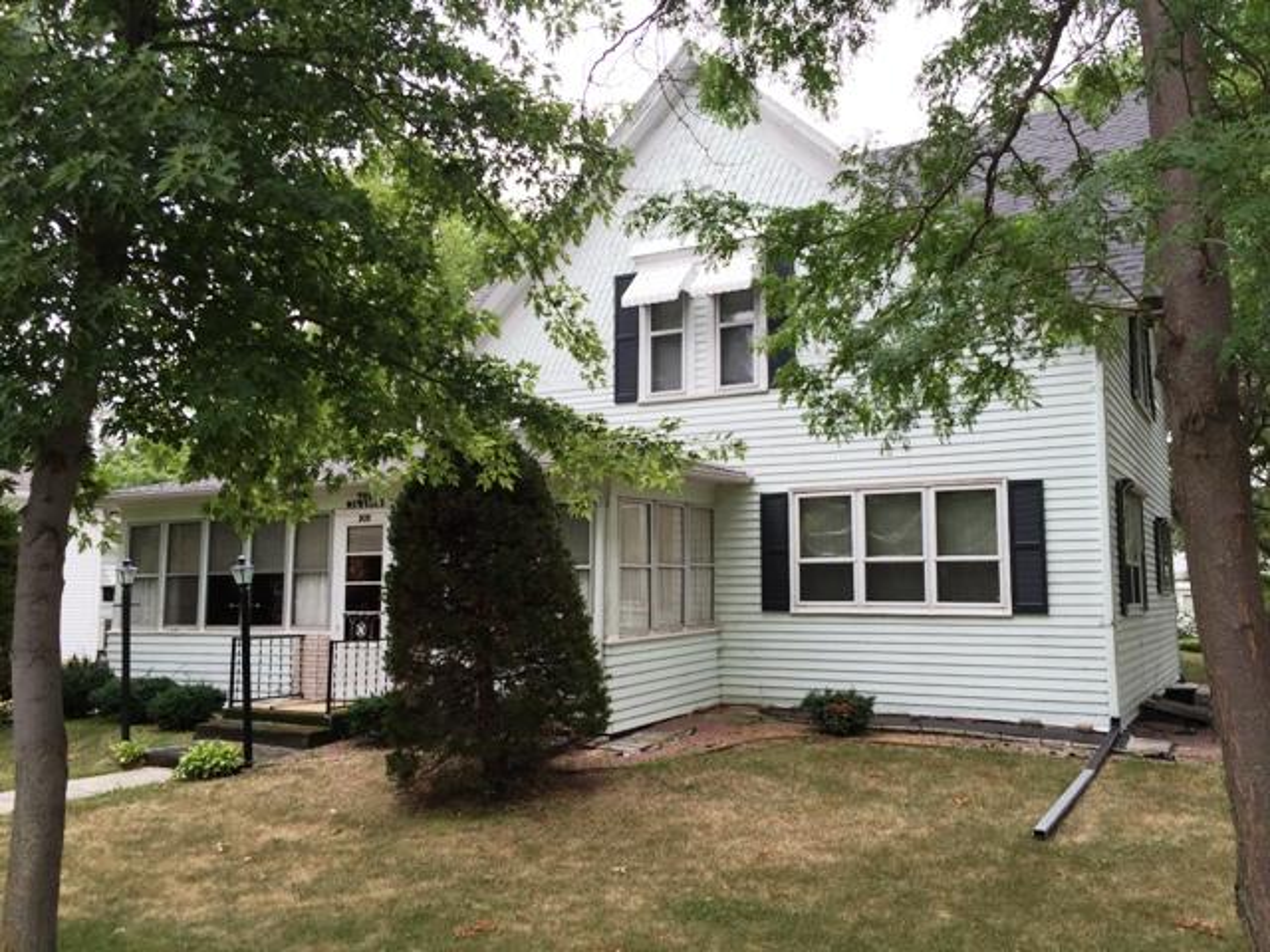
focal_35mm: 29
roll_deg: -0.7
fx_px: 1064
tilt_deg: +4.8
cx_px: 635
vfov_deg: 48.2
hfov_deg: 61.7
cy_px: 476
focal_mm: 4.15
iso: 32
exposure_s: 1/168
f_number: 2.2
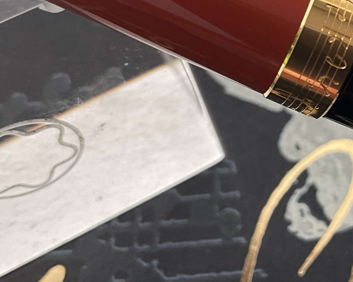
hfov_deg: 26.1
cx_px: 351
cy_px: 74
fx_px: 721
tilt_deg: -56.3
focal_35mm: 69
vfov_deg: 22.0
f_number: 1.8
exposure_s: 1/100
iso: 40
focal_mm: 3
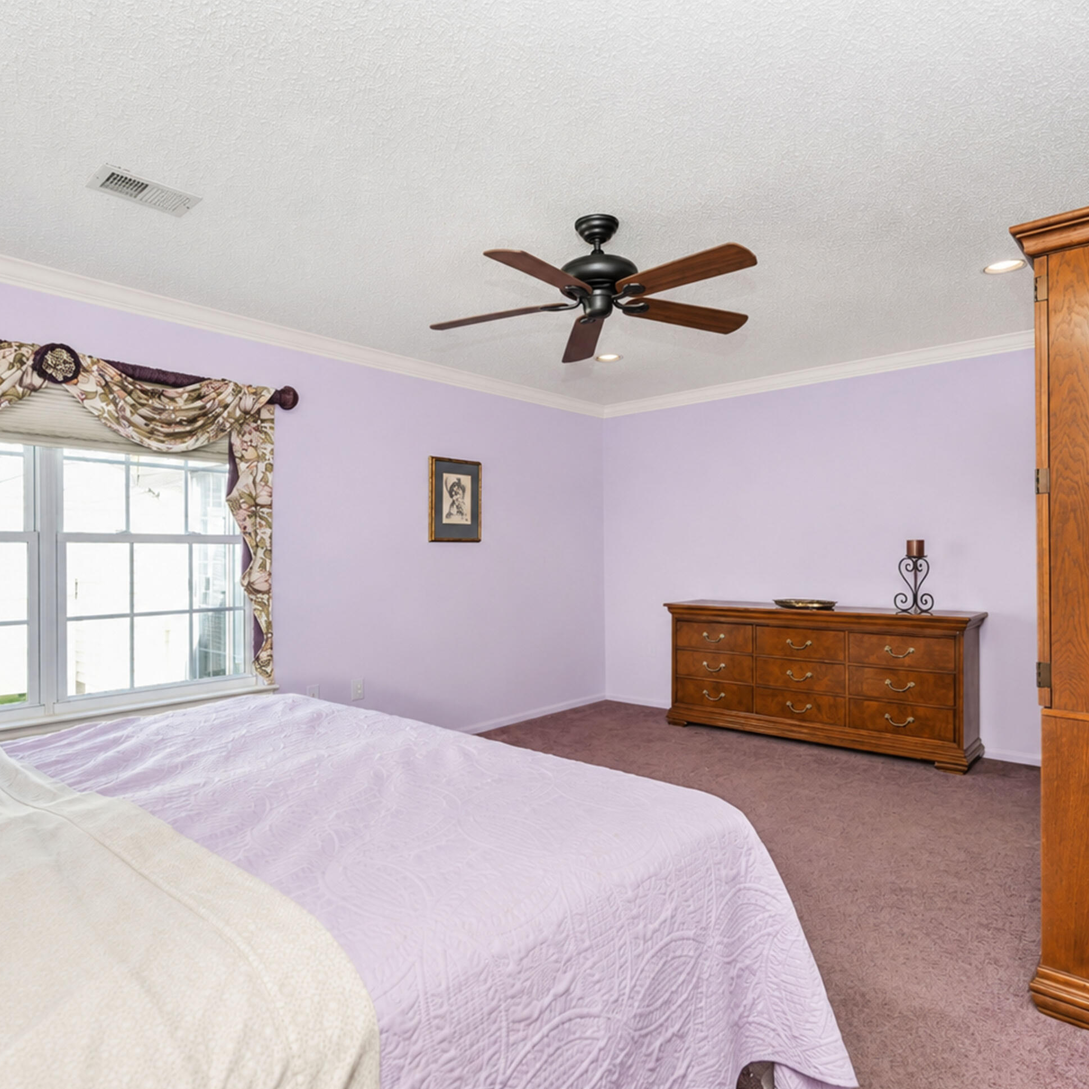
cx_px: 532
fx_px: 747
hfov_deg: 72.1
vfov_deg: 72.1
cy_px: 554
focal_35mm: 21
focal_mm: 16
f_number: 4.5
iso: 64
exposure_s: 1/40
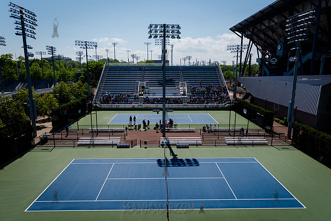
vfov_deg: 52.5
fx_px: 224
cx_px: 166
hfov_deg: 72.9
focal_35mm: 24
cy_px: 110
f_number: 4
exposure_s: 1/2500
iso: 200
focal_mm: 24
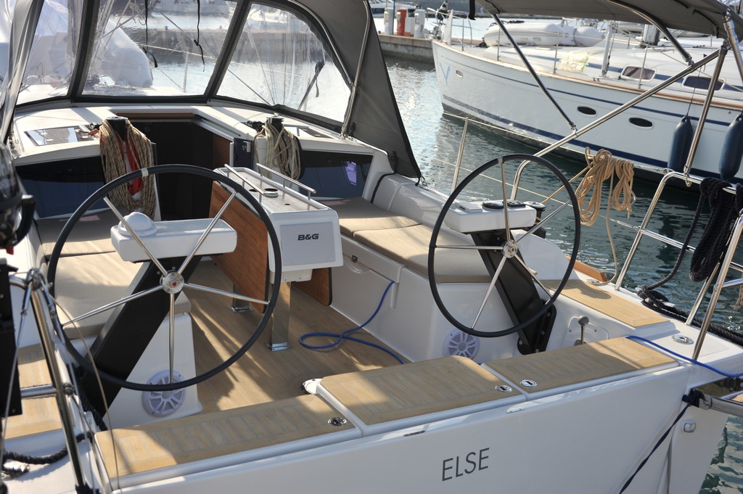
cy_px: 247
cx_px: 372
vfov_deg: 35.0
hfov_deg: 50.7
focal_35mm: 38
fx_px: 784
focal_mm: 38
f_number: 6.3
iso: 200
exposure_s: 1/800
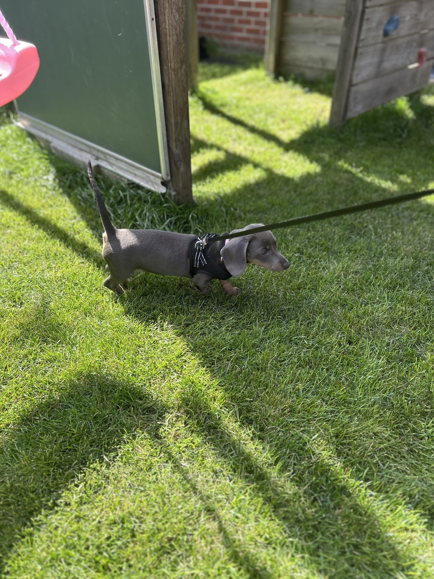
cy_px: 290
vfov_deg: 67.3
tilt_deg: -36.4
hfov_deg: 53.1
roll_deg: -0.2
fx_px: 435
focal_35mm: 26
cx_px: 217
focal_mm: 5.7
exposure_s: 1/791
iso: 50
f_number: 1.5
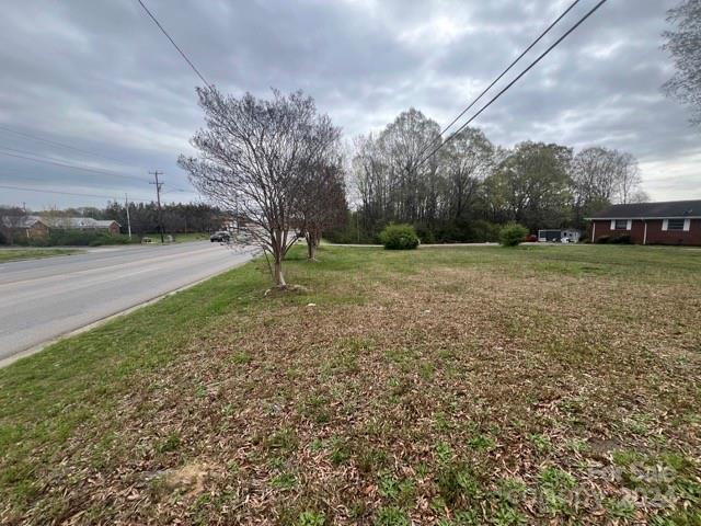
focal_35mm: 13
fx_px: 263
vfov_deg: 89.9
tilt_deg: -8.4
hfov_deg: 106.2
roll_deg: +1.2
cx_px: 350
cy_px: 263
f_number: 1.8
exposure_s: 1/523
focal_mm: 1.57
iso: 32
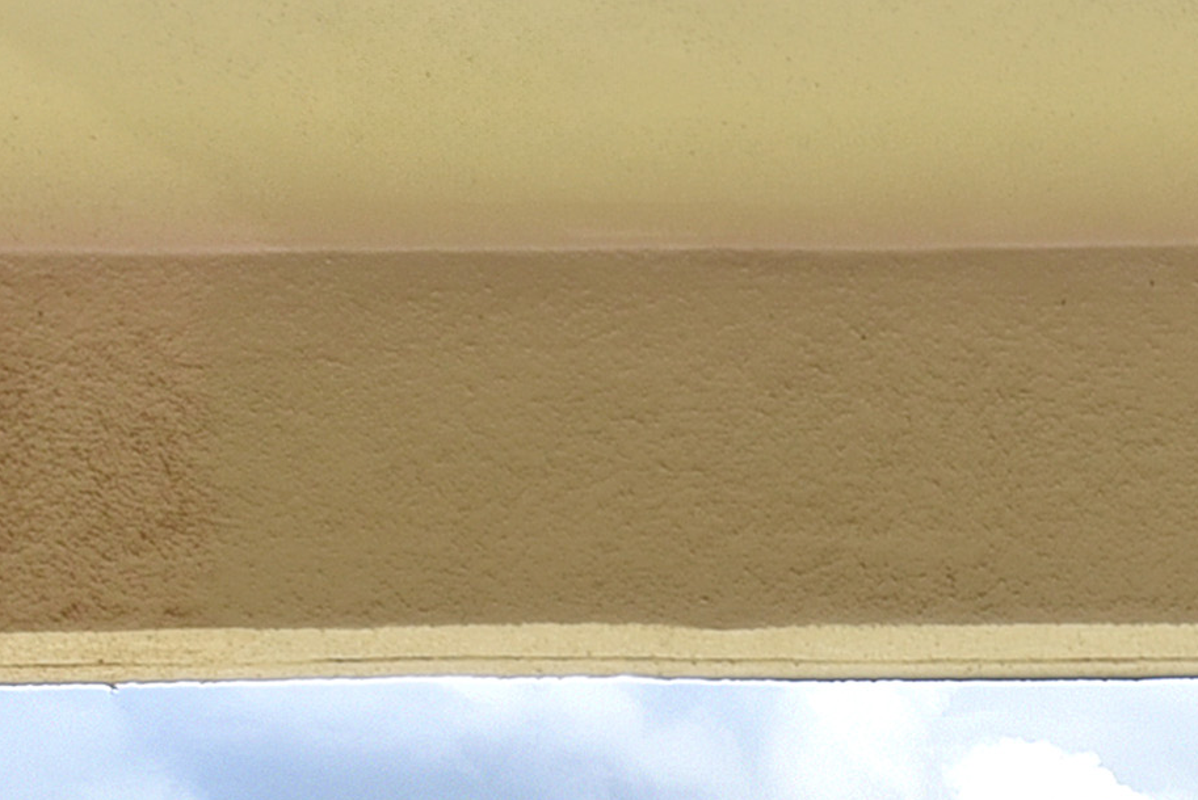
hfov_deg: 14.5
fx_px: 3729
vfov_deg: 10.6
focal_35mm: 112
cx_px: 2517
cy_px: 1898
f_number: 11
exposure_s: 1/200
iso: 100
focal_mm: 17
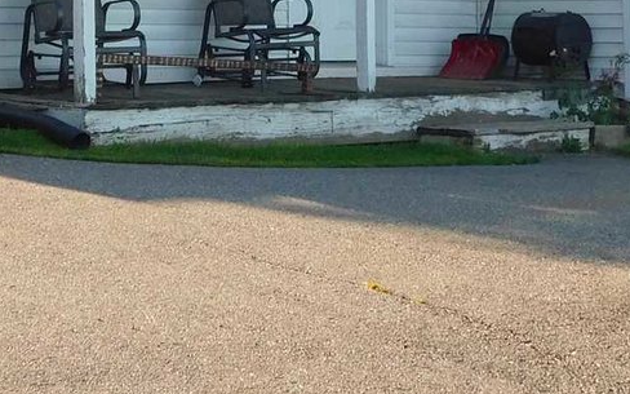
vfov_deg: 9.9
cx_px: 223
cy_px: -326
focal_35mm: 125
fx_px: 2146
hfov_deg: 16.7
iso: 125
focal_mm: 6.3
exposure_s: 1/320
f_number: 3.5
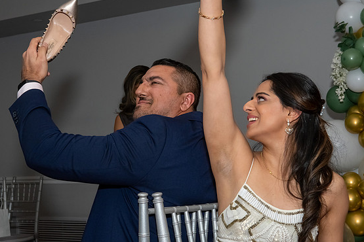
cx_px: 194
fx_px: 869
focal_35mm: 86
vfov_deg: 15.9
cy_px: 123
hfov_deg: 23.6
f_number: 9
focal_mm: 44
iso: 640
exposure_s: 1/250
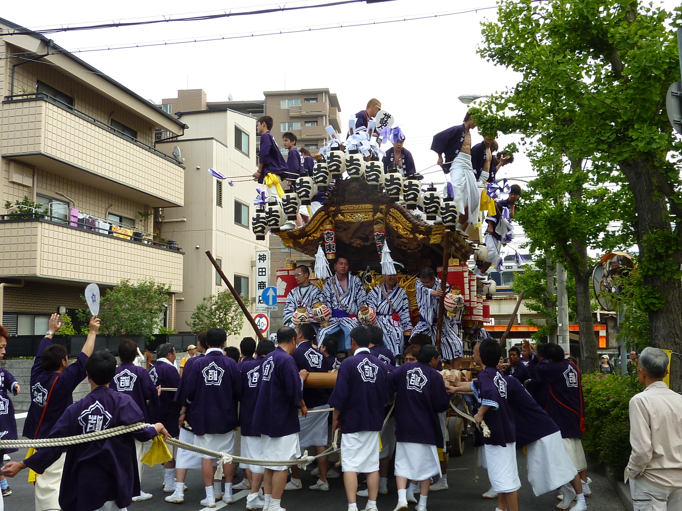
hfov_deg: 52.6
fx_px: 690
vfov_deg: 40.7
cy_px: 256
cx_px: 341
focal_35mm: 35
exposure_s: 1/200
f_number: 4
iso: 80
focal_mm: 4.1
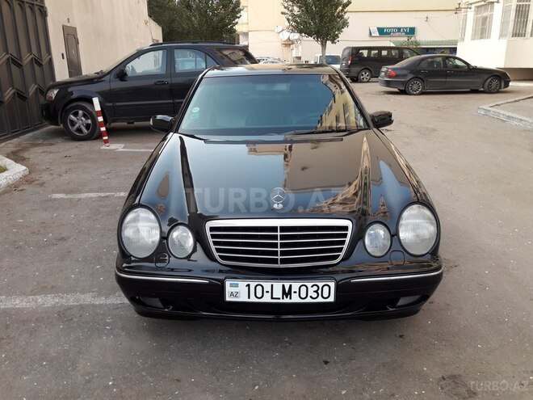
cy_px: 200
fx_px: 431
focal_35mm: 28
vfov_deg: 49.7
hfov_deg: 63.4
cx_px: 266
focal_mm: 3.7
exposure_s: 1/100
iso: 40
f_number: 1.9
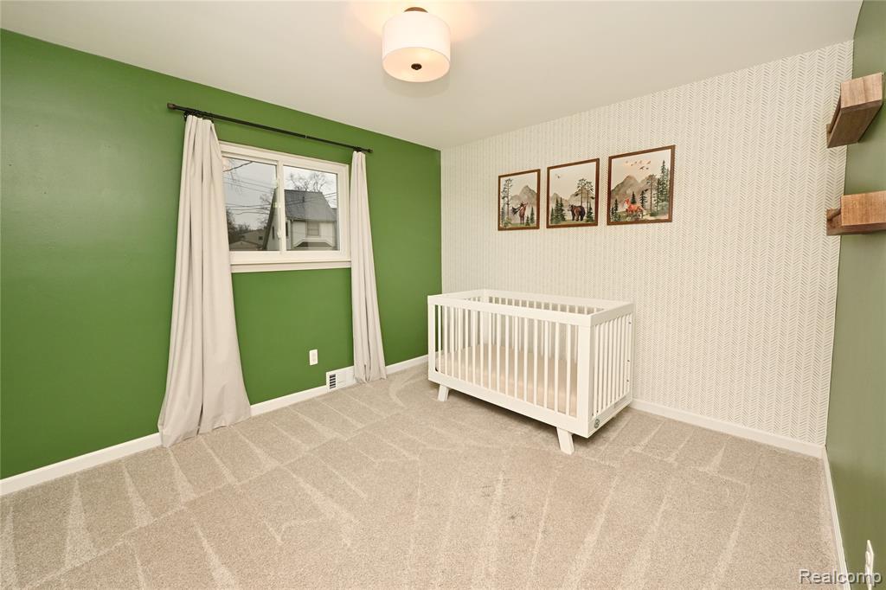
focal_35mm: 14
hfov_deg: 104.3
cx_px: 443
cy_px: 295
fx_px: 344
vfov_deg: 81.2
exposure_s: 1/60
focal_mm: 14
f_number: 13
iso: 800
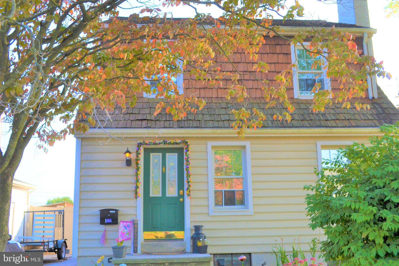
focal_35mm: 36
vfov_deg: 36.9
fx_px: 399
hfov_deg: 53.1
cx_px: 200
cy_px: 133
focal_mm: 24
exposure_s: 1/125
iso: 100
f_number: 5.6
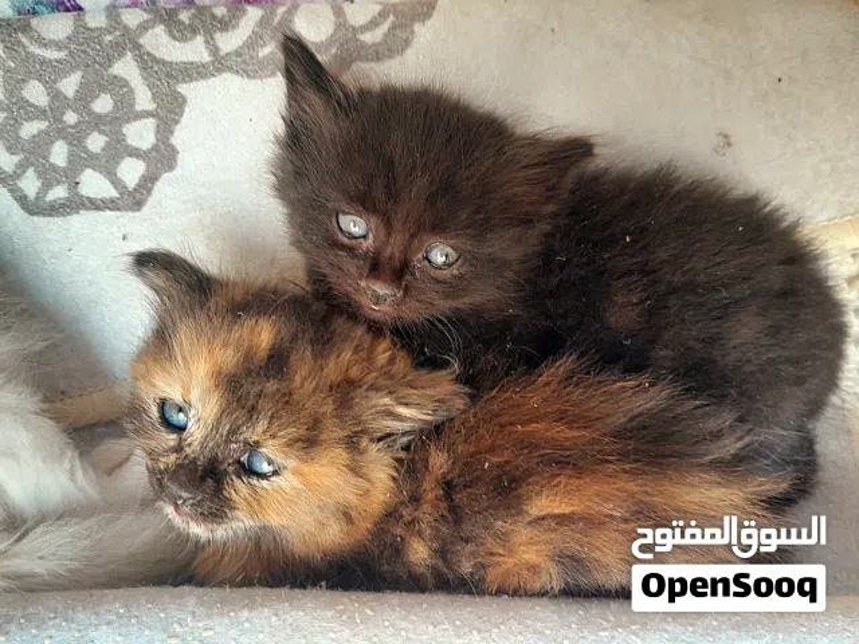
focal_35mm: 27
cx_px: 430
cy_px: 322
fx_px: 670
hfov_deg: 65.3
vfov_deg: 51.4
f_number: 1.8
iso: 200
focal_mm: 4
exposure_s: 1/50
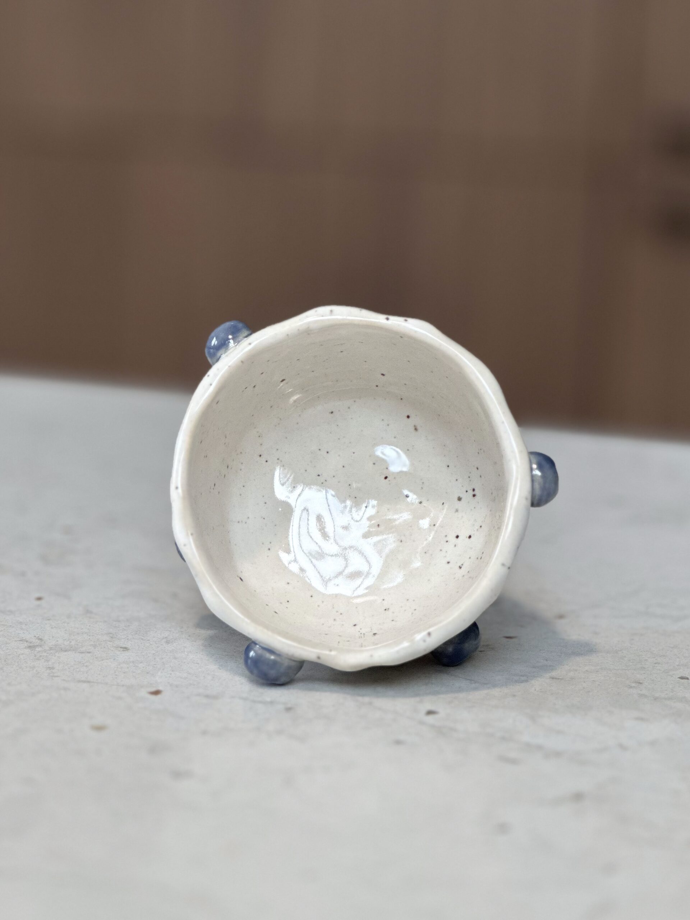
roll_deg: -3.1
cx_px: 345
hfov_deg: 19.1
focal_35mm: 77
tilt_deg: -12.0
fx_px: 2046
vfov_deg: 25.3
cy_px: 460
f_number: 2.8
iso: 125
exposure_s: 1/100
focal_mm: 9
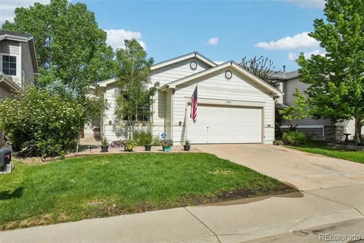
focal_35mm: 22
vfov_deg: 56.1
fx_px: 227
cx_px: 182
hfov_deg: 77.3
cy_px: 122
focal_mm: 15
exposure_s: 1/2500
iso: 400
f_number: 8
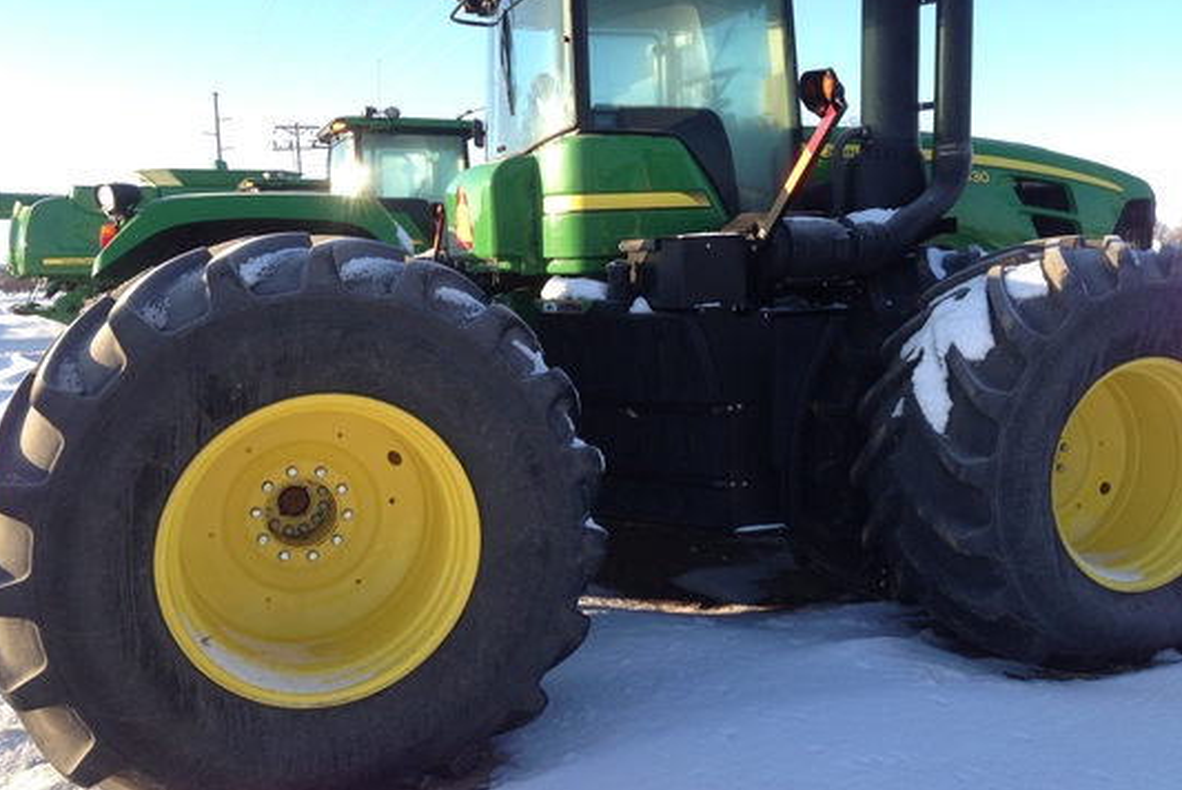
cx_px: 581
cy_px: 373
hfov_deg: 54.4
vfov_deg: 37.9
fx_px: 1150
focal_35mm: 35
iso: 50
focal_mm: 4.13
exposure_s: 1/411
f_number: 2.4
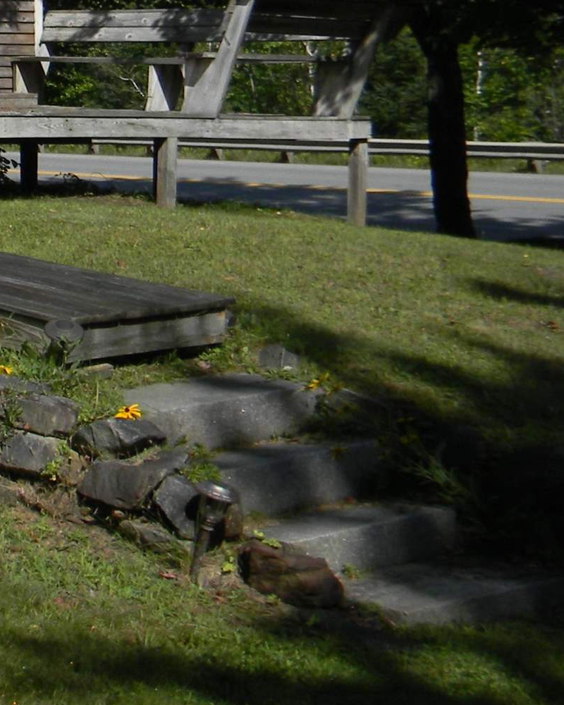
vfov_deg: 22.1
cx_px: -511
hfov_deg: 15.3
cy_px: 53
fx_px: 1753
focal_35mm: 84
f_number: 7
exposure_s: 1/342
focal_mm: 5
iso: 80
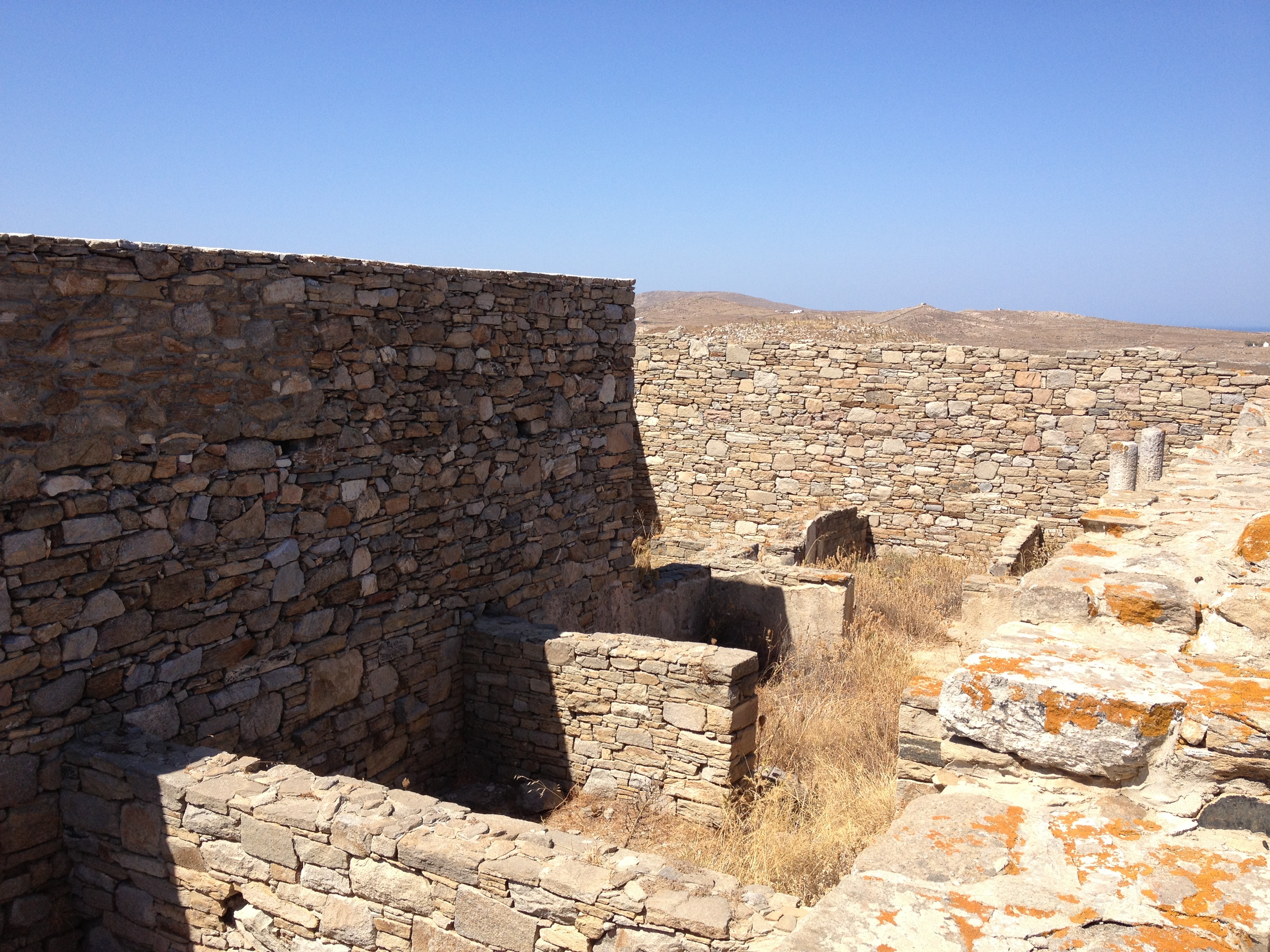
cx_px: 635
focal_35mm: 35
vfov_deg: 40.7
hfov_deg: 52.6
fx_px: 1284
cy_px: 476
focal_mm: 4.28
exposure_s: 1/1381
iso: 50
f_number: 2.4
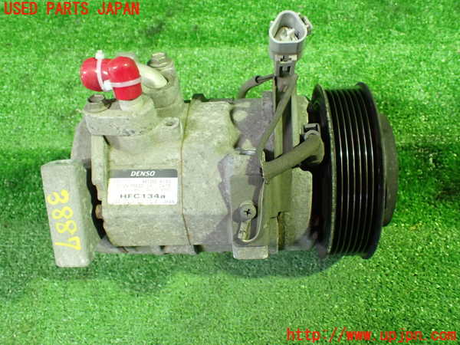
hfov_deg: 56.8
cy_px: 172
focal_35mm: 32
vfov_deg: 44.2
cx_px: 230
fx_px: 425
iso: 800
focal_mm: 5.79
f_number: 2.4
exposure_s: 1/30
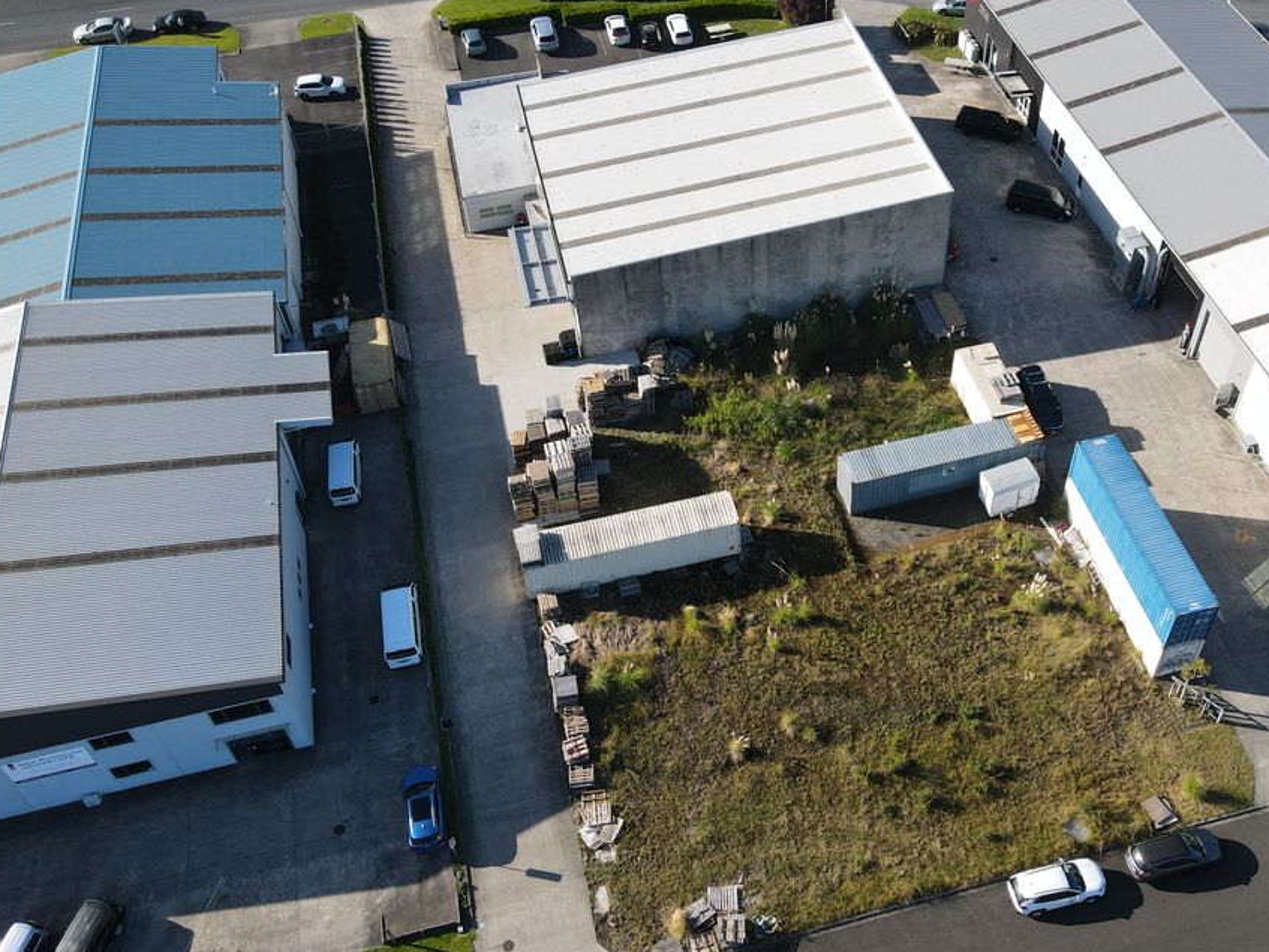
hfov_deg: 53.6
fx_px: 1246
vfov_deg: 41.7
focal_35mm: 34
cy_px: 420
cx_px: 763
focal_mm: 4.5
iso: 100
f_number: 2.8
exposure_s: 1/500
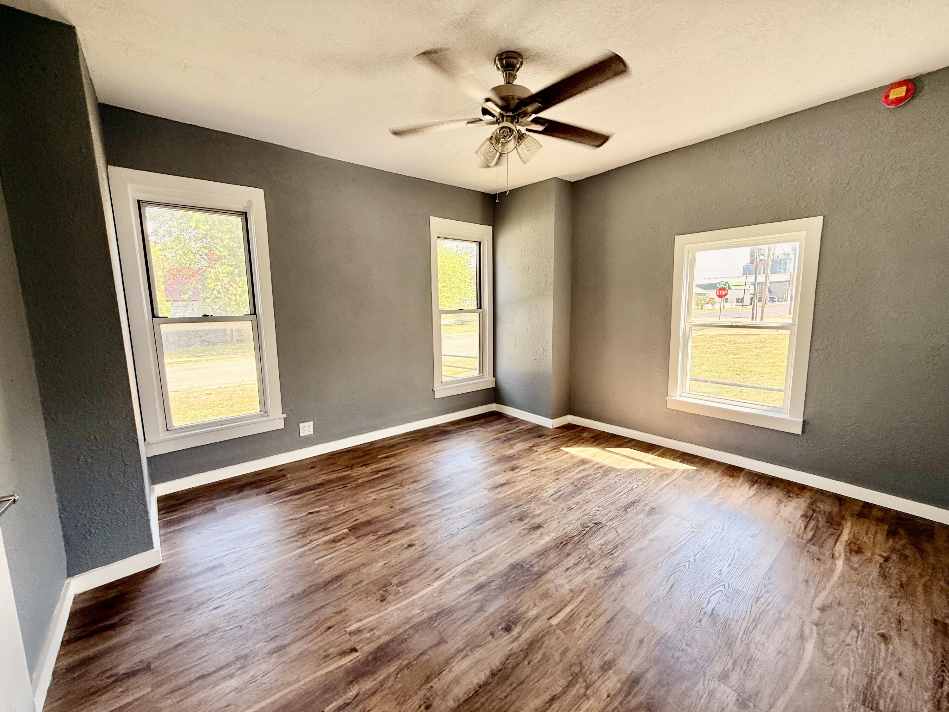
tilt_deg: -7.6
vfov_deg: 85.7
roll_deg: +0.6
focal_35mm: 14
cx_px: 474
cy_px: 356
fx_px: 384
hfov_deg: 102.1
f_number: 2.2
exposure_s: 1/99
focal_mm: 2.22
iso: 100
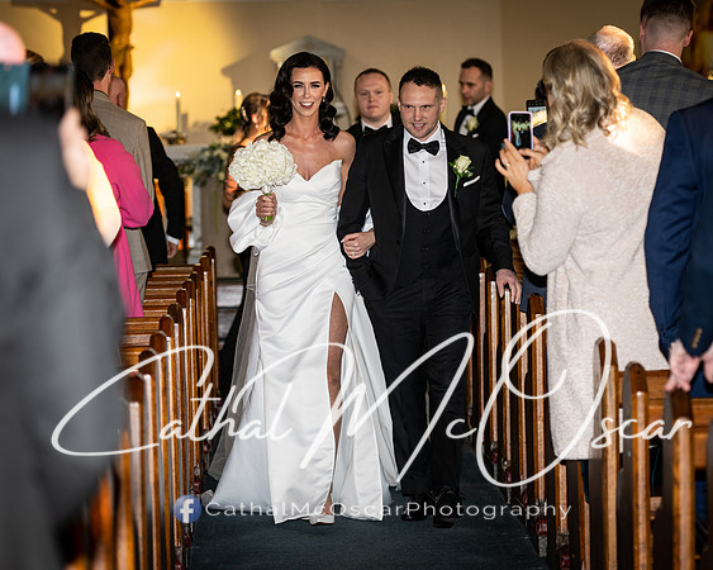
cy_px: 266
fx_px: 2846
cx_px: 455
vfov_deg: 11.4
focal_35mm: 135
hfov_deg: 14.3
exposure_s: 1/250
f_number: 2.8
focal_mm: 100
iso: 400
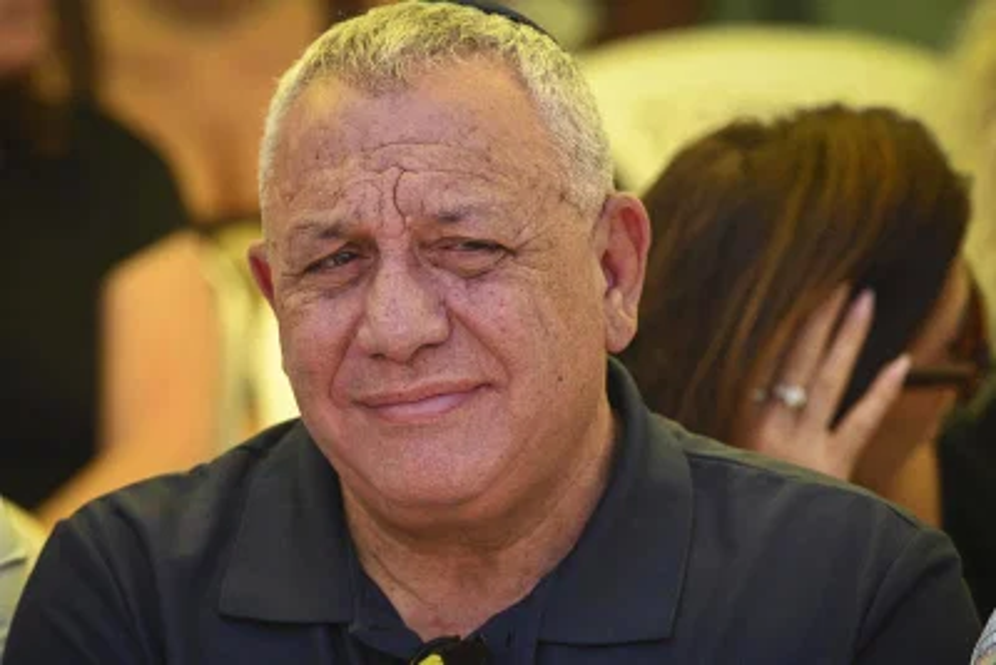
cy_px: 332
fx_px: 8303
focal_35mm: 300
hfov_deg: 6.9
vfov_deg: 4.6
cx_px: 498
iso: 400
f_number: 8
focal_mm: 300
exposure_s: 1/320
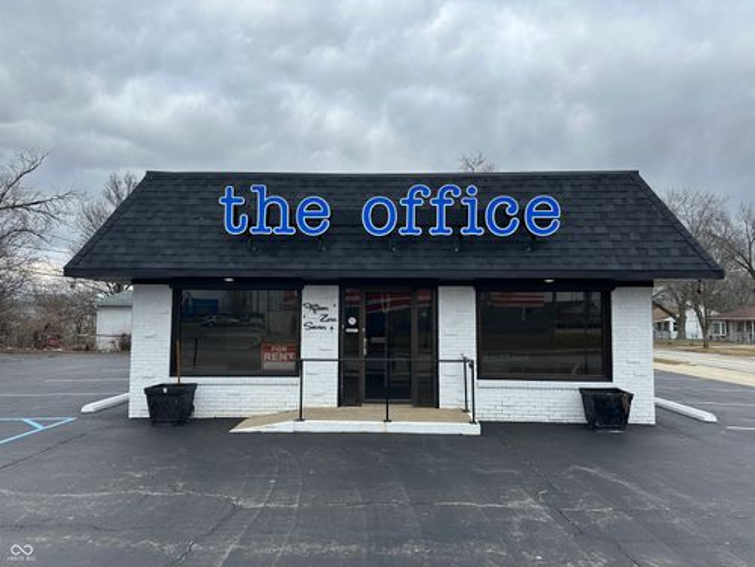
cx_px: 378
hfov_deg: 71.6
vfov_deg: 56.8
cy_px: 284
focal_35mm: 24
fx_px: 523
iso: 80
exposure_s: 1/1880
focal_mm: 6.86
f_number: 1.78
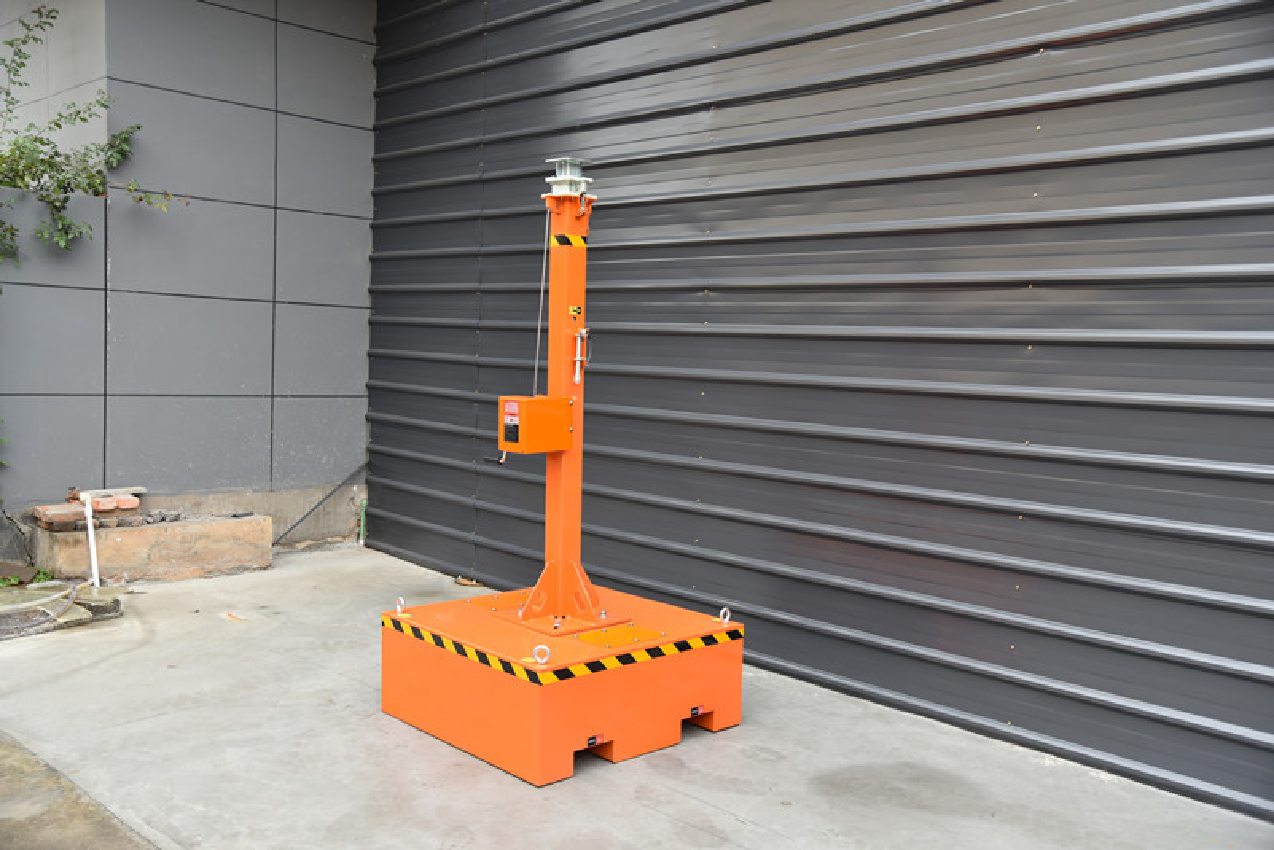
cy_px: 425
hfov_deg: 58.7
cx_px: 637
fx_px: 1133
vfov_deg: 41.1
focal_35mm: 32
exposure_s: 1/40
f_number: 4
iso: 200
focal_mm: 32
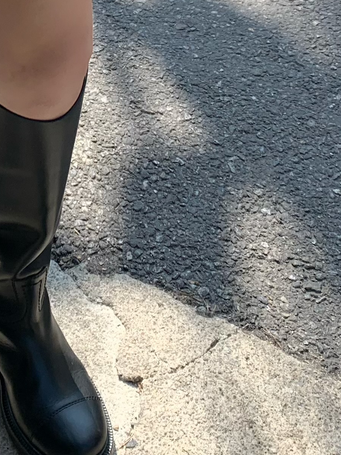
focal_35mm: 87
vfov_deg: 21.2
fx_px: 1143
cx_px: 16
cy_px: -70
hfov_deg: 16.7
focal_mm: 4.25
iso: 25
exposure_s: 1/879
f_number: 1.8
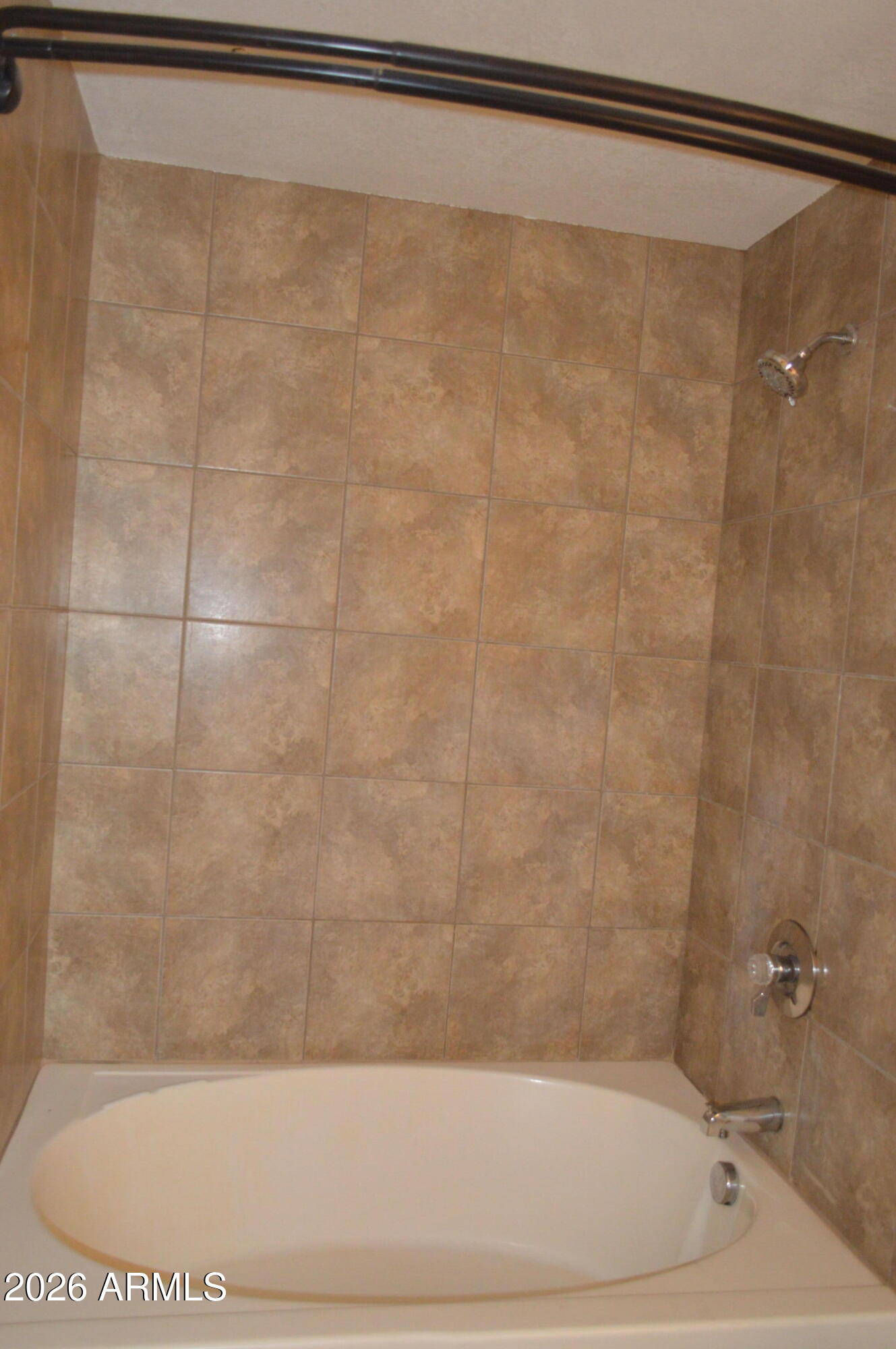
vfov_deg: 67.4
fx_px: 1010
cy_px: 674
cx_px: 448
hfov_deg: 47.8
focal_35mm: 27
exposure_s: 1/60
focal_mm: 18
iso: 2000
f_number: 3.5
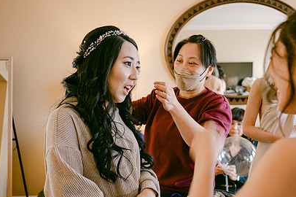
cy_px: 127
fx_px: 329
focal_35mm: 40
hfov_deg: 48.3
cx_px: 172
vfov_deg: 33.1
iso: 400
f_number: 2.8
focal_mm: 28
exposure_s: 1/50
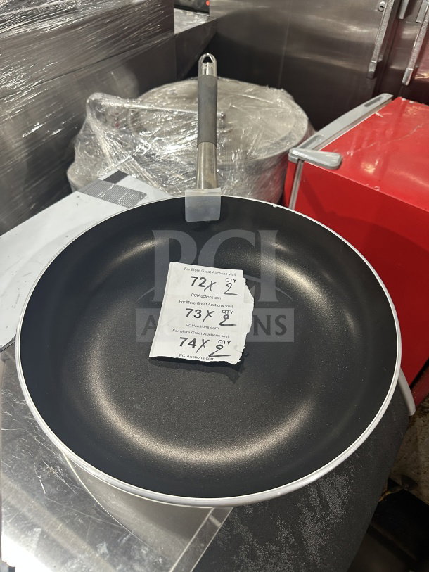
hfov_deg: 56.8
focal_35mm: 24
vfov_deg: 71.6
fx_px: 396
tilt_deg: -48.8
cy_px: 286
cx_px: 214
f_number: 1.78
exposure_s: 1/71
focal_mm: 6.86
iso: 250
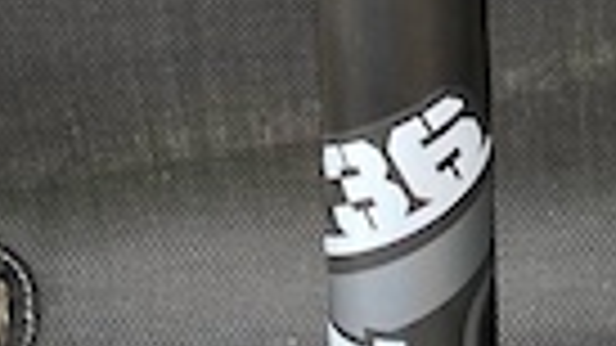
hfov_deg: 12.6
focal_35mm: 165
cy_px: -400
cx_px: 791
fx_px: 2695
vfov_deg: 7.0
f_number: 1.8
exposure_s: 1/122
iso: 40
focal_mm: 4.25
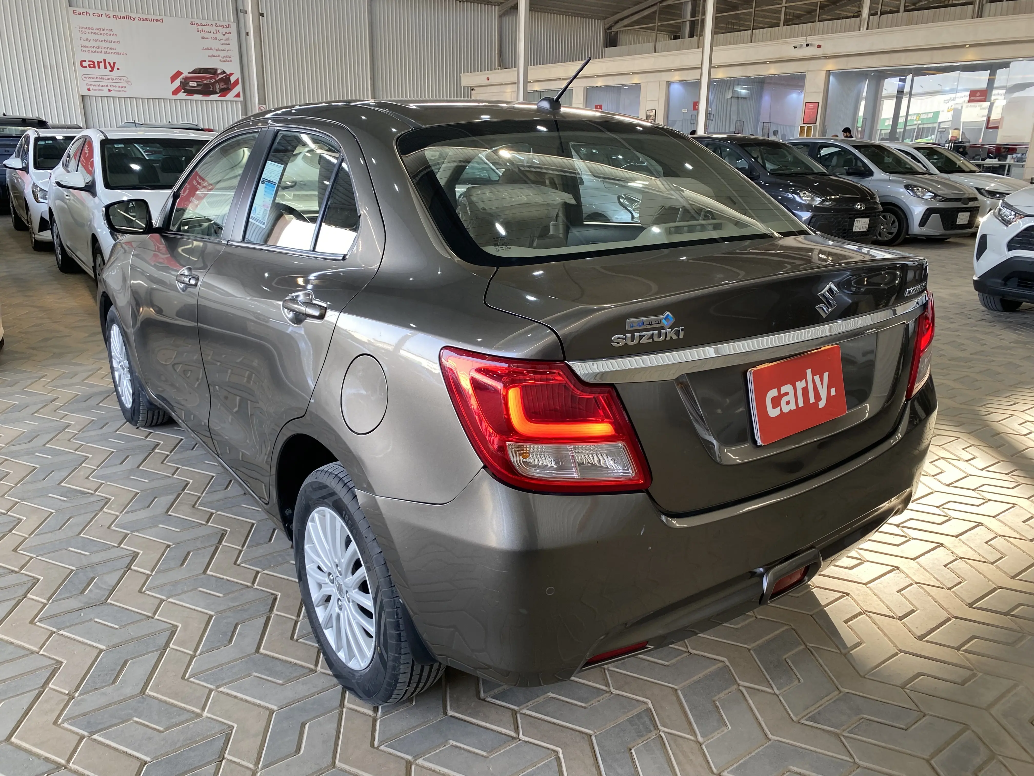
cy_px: 388
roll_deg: -0.5
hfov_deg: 67.3
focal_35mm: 26
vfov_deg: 53.1
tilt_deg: -17.5
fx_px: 777
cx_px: 517
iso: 100
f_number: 1.8
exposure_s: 1/120
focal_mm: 4.25
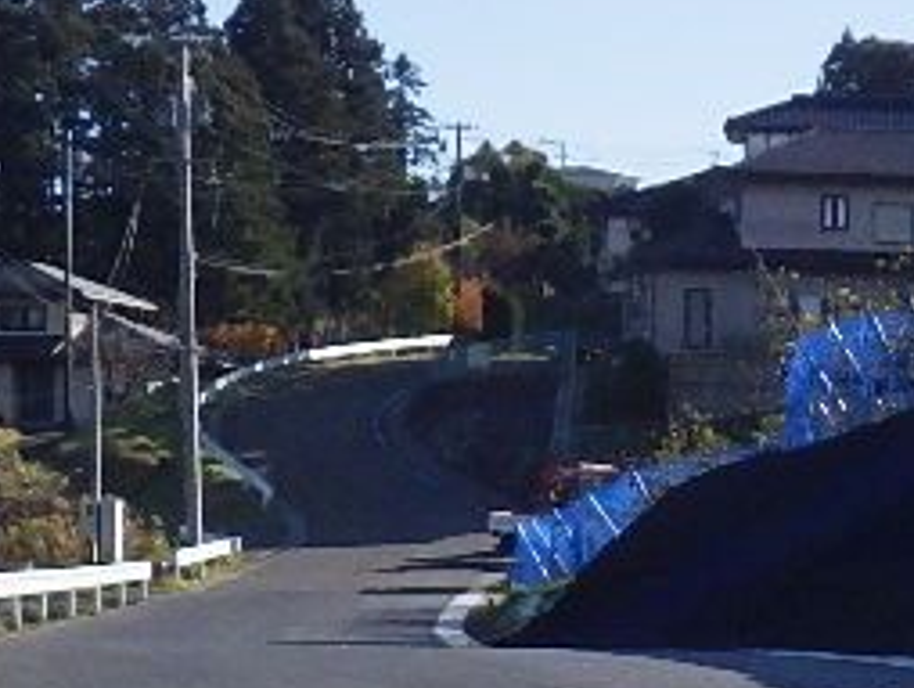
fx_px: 3726
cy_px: 706
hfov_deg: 13.5
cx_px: 1187
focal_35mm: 141
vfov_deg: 10.4
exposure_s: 1/1250
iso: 250
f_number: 4.2
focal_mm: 5
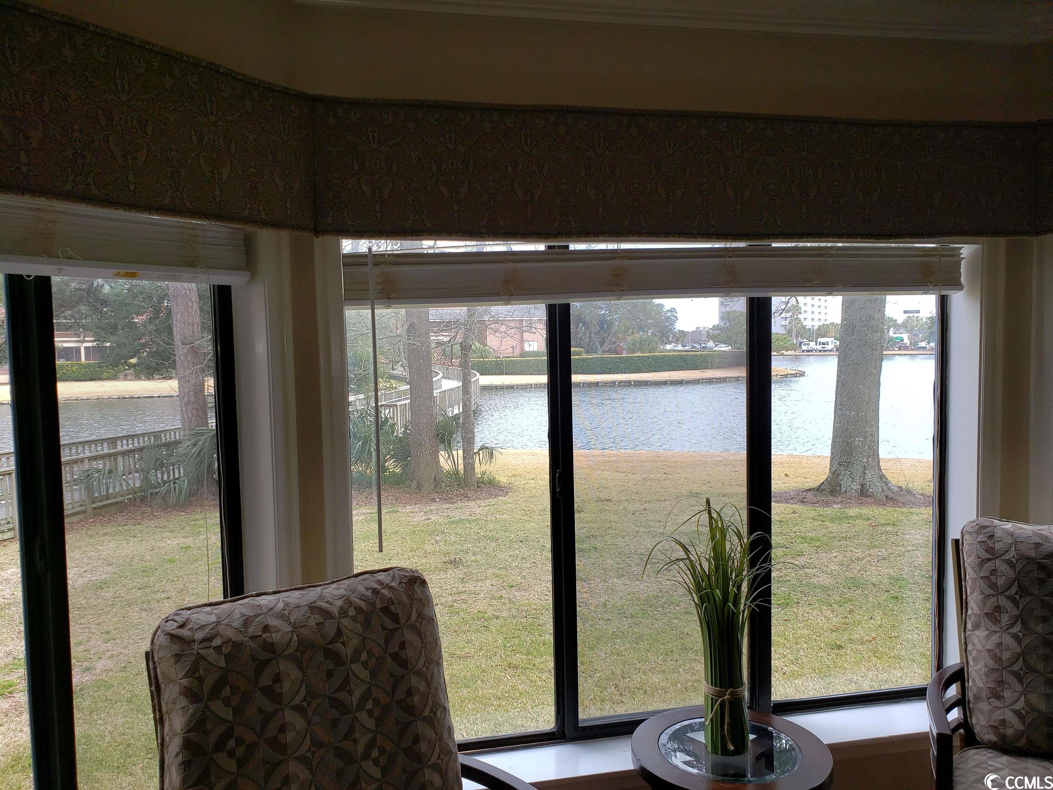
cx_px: 526
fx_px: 791
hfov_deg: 67.3
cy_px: 395
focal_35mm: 26
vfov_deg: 53.1
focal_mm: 4.3
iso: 50
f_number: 2.4
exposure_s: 1/157
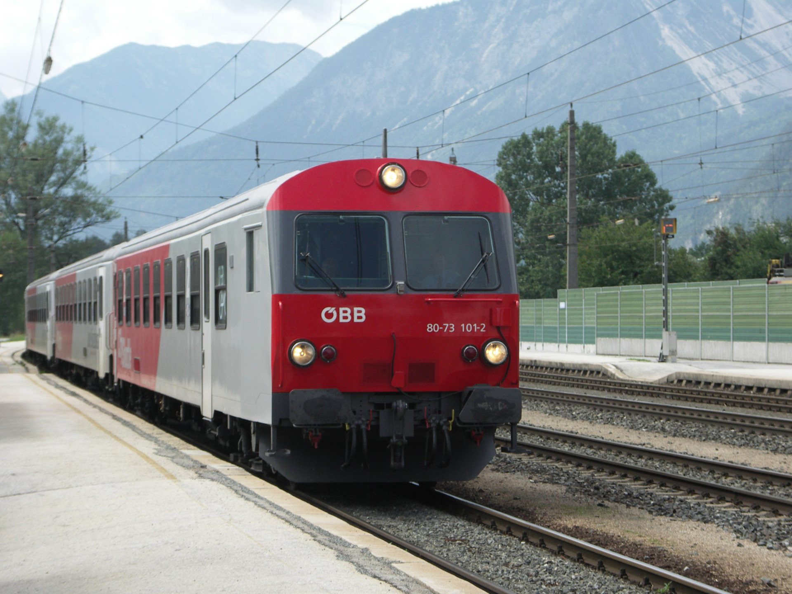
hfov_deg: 18.0
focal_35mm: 109
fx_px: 2494
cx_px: 396
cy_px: 297
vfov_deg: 13.6
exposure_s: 1/400
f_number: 4
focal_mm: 28.2
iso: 100
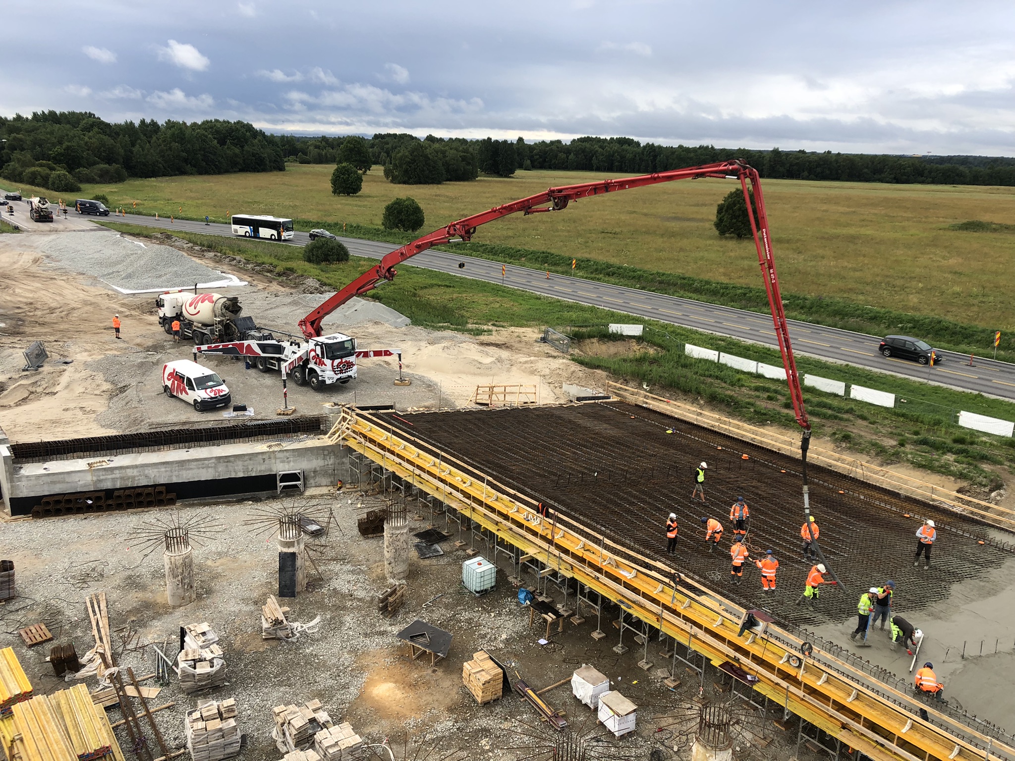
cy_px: 380
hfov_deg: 63.4
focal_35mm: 28
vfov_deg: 49.7
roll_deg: -1.0
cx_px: 508
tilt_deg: -16.3
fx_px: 821
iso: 20
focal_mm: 3.99
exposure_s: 1/347
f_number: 1.8
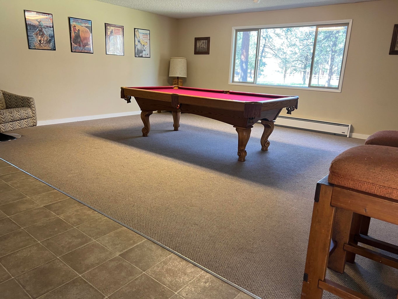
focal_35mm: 26
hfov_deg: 67.3
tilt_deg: -15.6
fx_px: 299
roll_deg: -2.4
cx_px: 199
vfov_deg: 53.1
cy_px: 150
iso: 200
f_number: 1.5
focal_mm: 5.7
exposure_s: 1/60
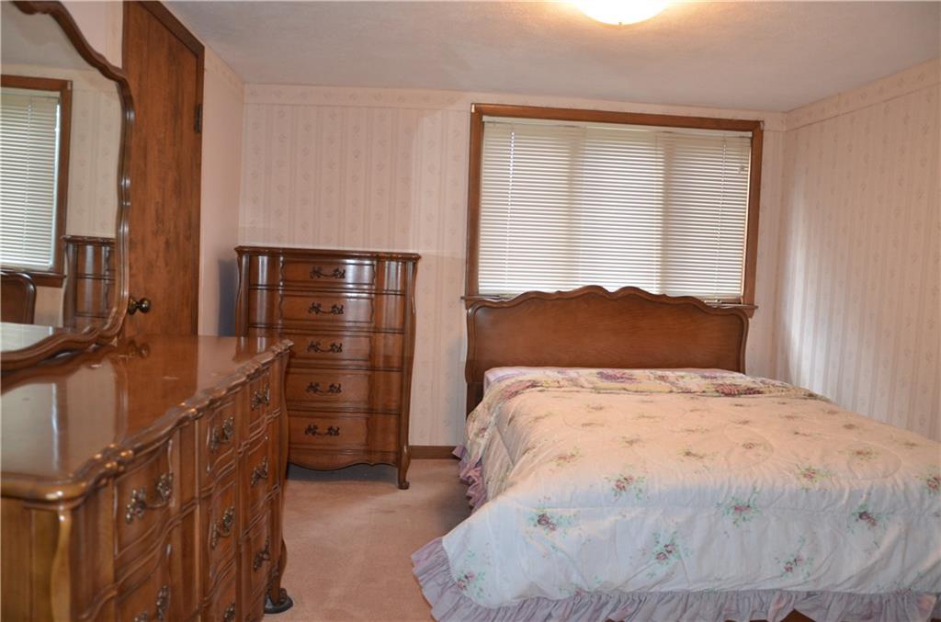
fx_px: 704
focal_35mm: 27
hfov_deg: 67.5
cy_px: 311
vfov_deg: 47.7
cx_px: 470
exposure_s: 1/60
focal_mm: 18
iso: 800
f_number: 3.5
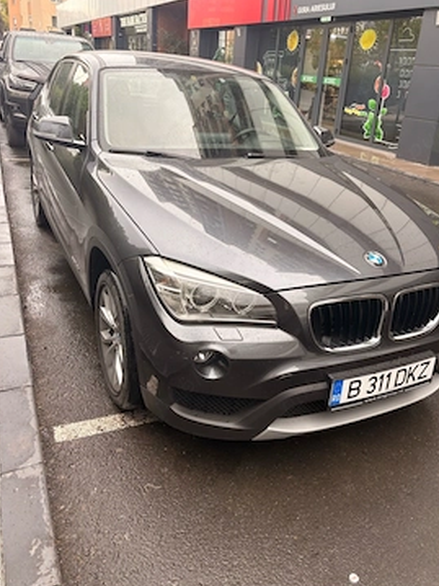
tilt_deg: -20.3
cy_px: 266
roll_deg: -3.9
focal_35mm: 29
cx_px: 238
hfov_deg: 48.2
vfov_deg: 61.6
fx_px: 491
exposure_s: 1/122
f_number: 1.6
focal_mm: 5.96
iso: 50
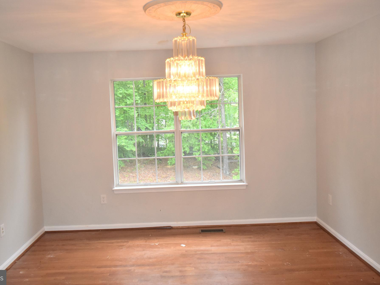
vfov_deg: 42.9
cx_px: 177
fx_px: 362
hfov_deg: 55.3
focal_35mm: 33
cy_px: 140
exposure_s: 1/125
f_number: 5.6
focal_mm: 20
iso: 1400
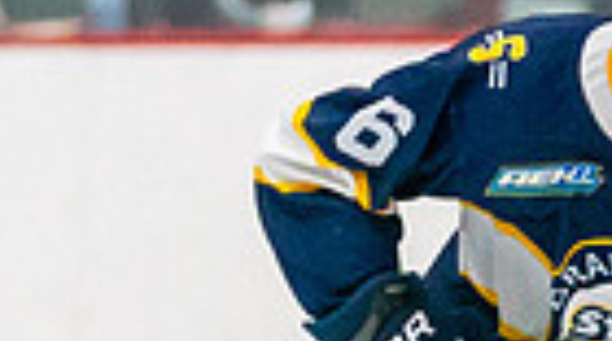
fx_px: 18976
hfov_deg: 1.8
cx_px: 853
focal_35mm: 1172
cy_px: 872
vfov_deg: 1.0
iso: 4000
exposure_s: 1/1600
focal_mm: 148
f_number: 2.8
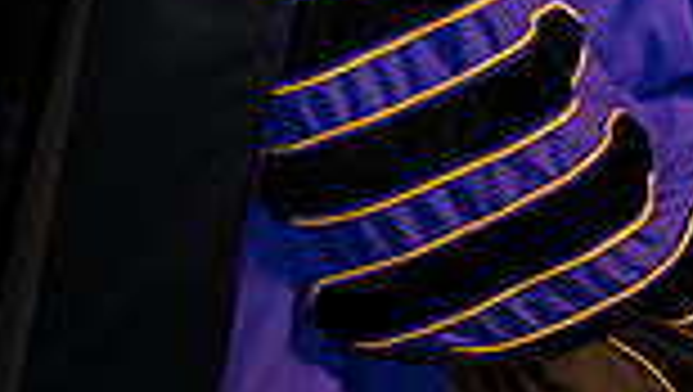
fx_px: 4212
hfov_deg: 9.3
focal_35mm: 229
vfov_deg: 5.3
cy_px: -205
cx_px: 760
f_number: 6.3
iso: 1600
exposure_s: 1/200
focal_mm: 58
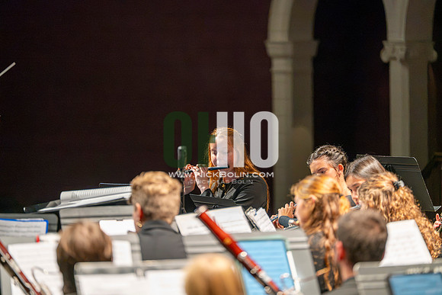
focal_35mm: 200
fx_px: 2456
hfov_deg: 10.3
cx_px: 221
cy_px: 148
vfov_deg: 6.9
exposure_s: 1/640
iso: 4000
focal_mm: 200
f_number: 2.8
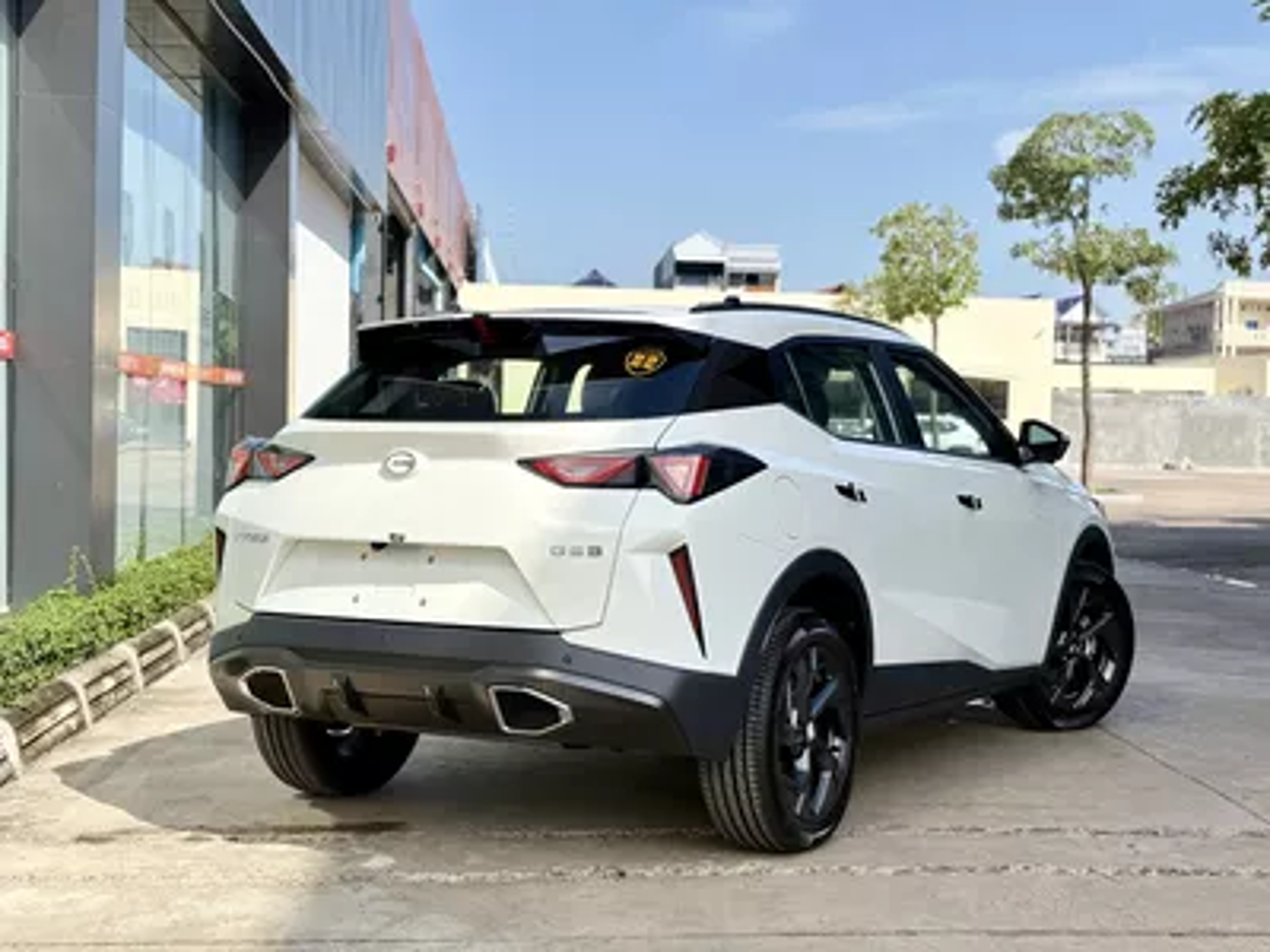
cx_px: 635
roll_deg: -0.6
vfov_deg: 28.0
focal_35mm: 52
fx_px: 1908
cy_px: 476
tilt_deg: -2.3
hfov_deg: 36.8
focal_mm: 5.96
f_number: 1.6
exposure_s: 1/2545
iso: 50
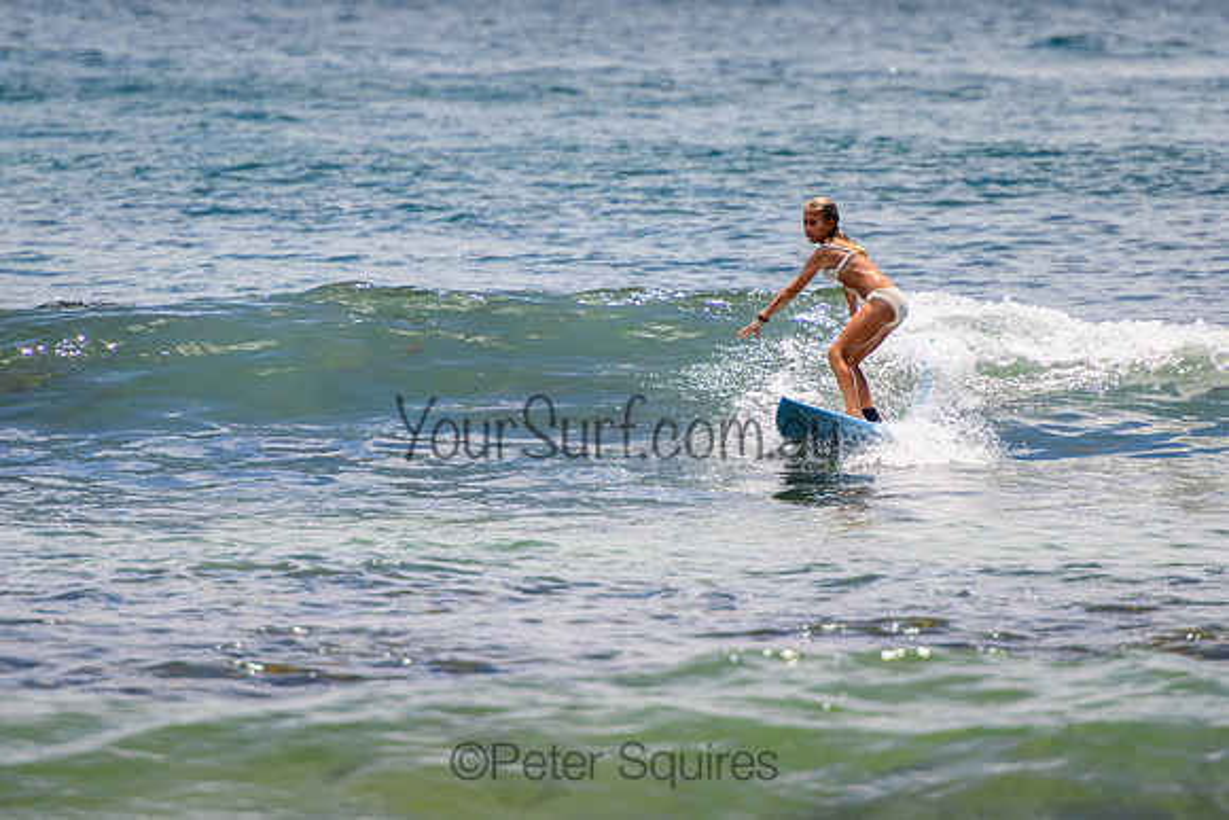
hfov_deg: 3.7
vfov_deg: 2.5
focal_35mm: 550
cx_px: 553
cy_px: 393
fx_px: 18776
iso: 220
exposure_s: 1/2000
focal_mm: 400
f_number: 5.6
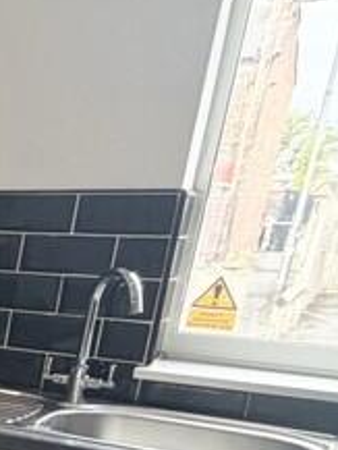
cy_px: 417
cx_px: -537
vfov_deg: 28.1
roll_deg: -1.9
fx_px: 858
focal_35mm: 66
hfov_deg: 13.5
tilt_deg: -14.3
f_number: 2.2
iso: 160
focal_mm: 2.22
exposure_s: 1/100
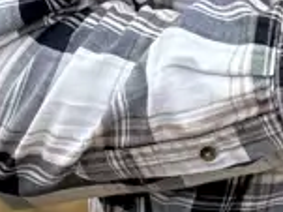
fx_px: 2908
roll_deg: +0.8
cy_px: -463
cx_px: 440
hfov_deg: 5.5
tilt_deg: -0.1
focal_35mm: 356
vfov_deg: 4.0
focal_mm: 6.76
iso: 64
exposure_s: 1/4310
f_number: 1.78
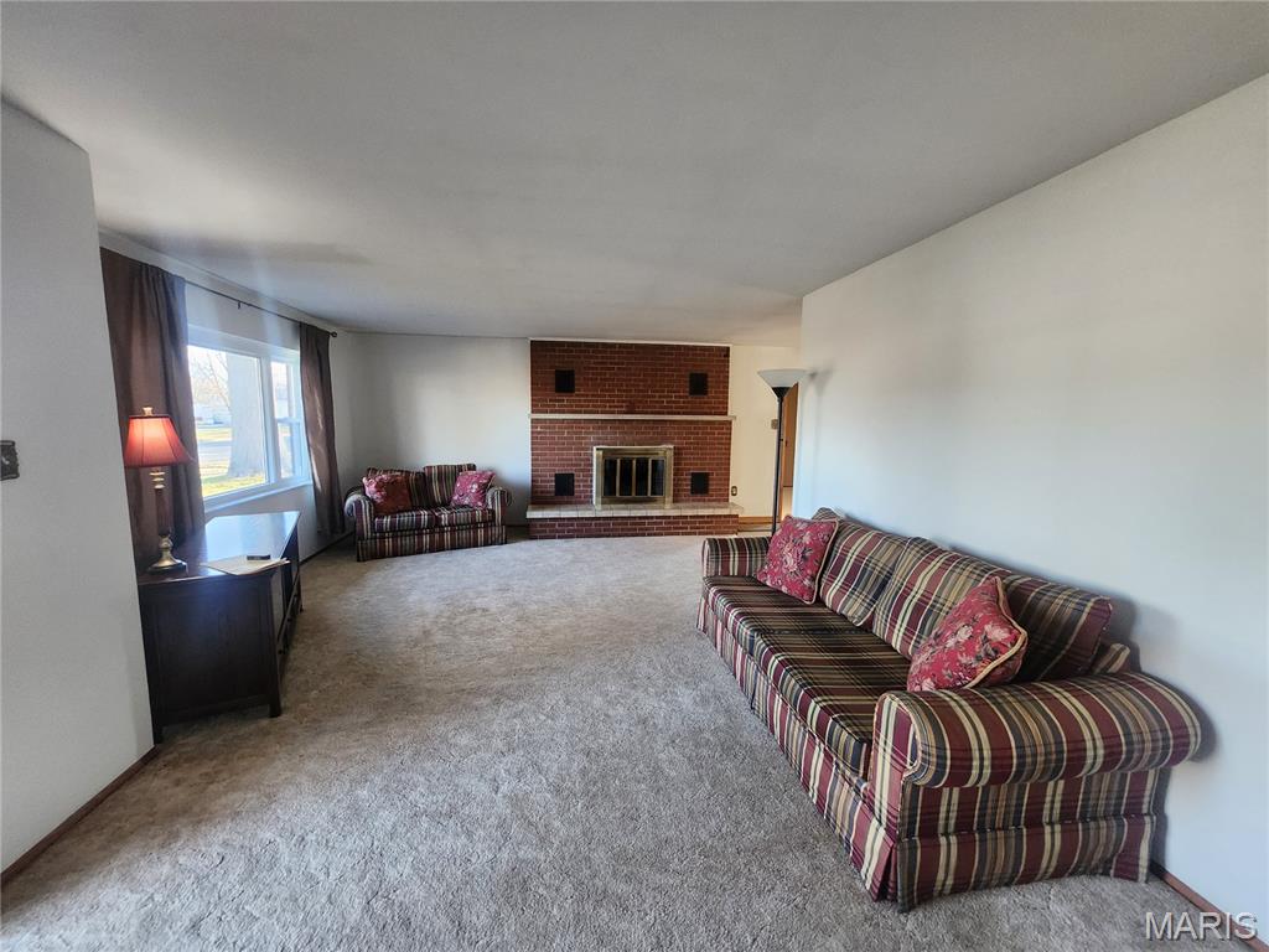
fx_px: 477
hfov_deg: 106.2
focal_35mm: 13
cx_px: 634
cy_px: 476
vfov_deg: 89.9
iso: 320
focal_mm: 1.74
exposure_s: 1/60
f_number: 2.2
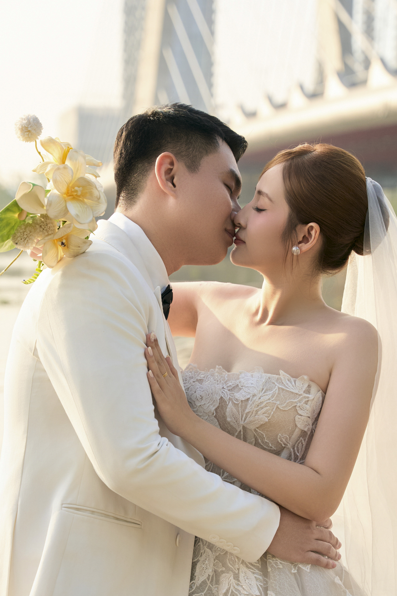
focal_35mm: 93
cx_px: 237
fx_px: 1543
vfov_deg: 21.7
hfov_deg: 14.7
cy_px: 430
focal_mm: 61.2
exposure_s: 1/1600
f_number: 4
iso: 500
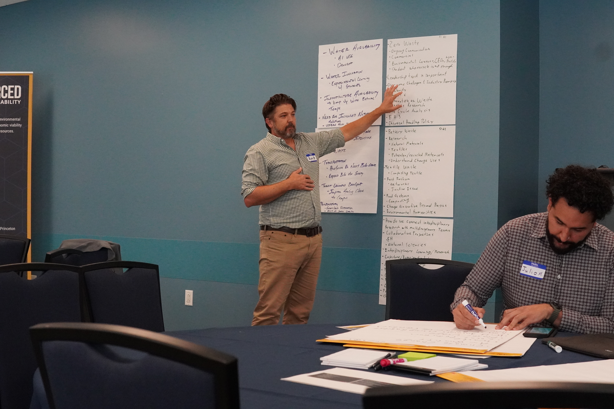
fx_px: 767
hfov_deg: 43.6
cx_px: 307
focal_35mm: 45
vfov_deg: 29.9
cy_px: 204
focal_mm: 30
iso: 5000
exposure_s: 1/250
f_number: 5.6
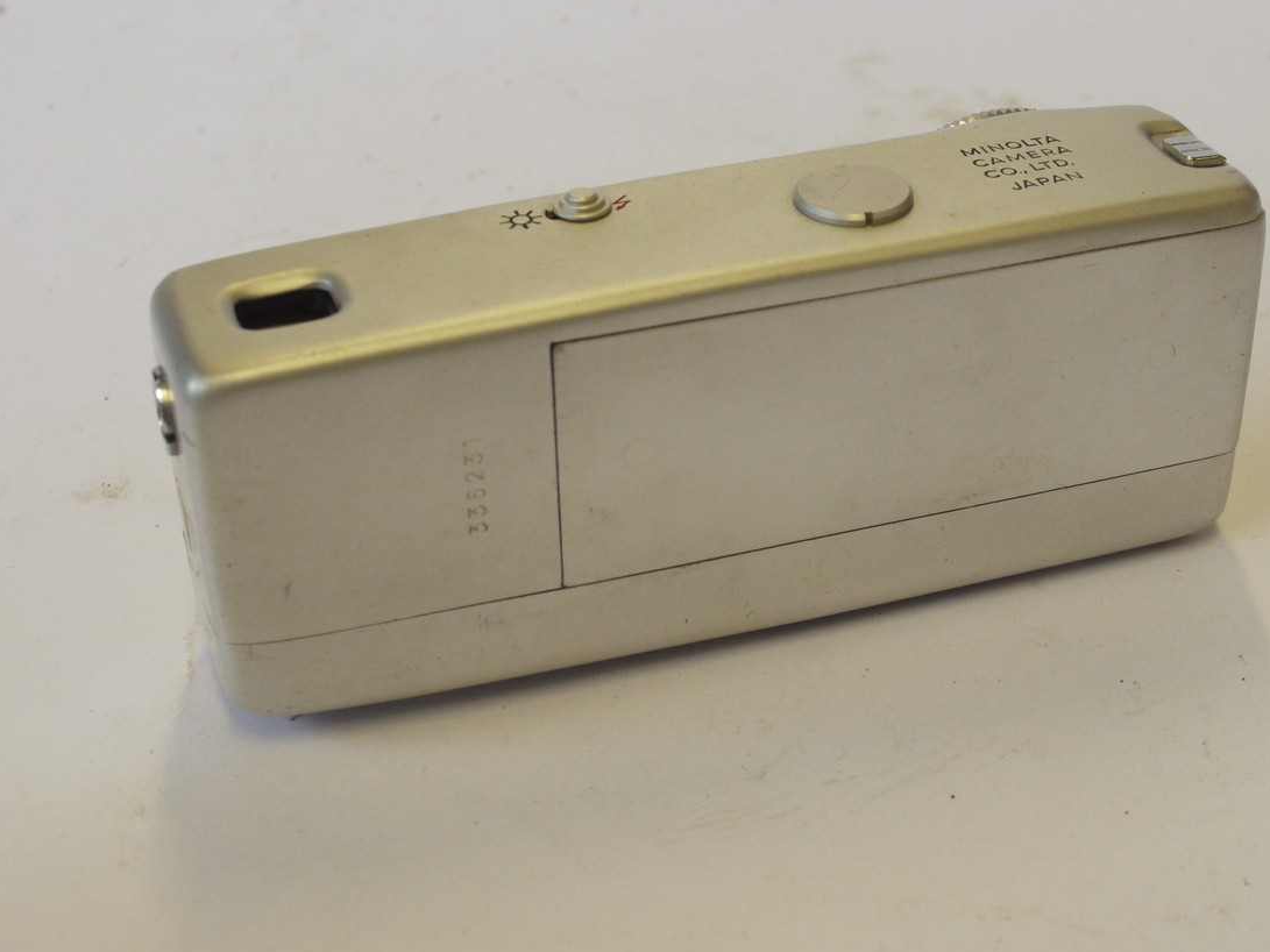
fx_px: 2421
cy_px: 496
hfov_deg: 29.4
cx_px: 695
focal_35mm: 66
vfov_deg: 22.2
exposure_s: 1/80
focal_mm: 30
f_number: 10
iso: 800
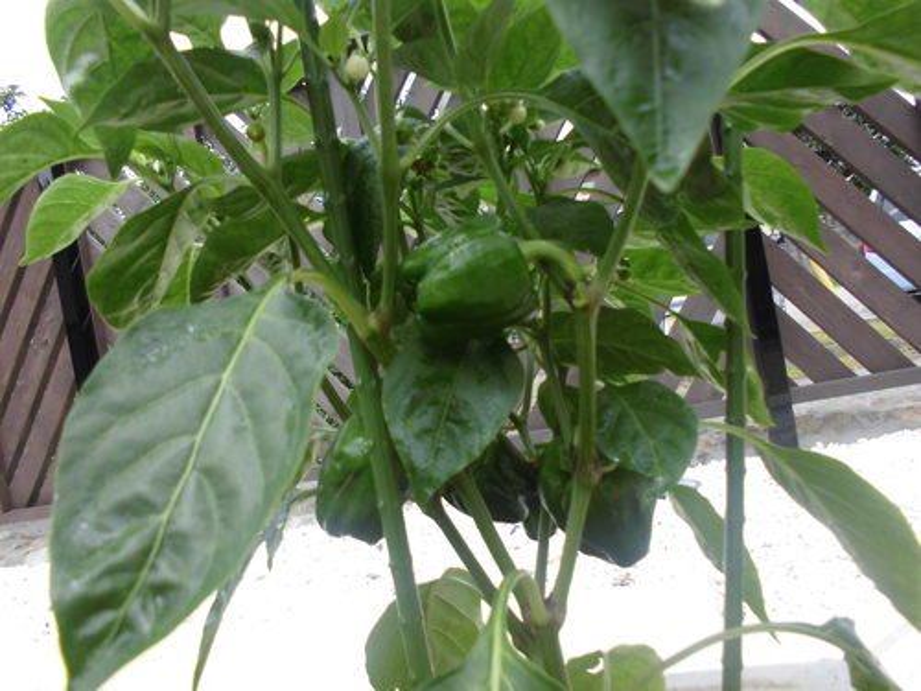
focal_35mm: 26
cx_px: 460
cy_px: 346
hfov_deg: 67.3
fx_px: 692
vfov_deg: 53.1
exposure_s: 1/160
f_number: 3.5
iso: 100
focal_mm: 4.6
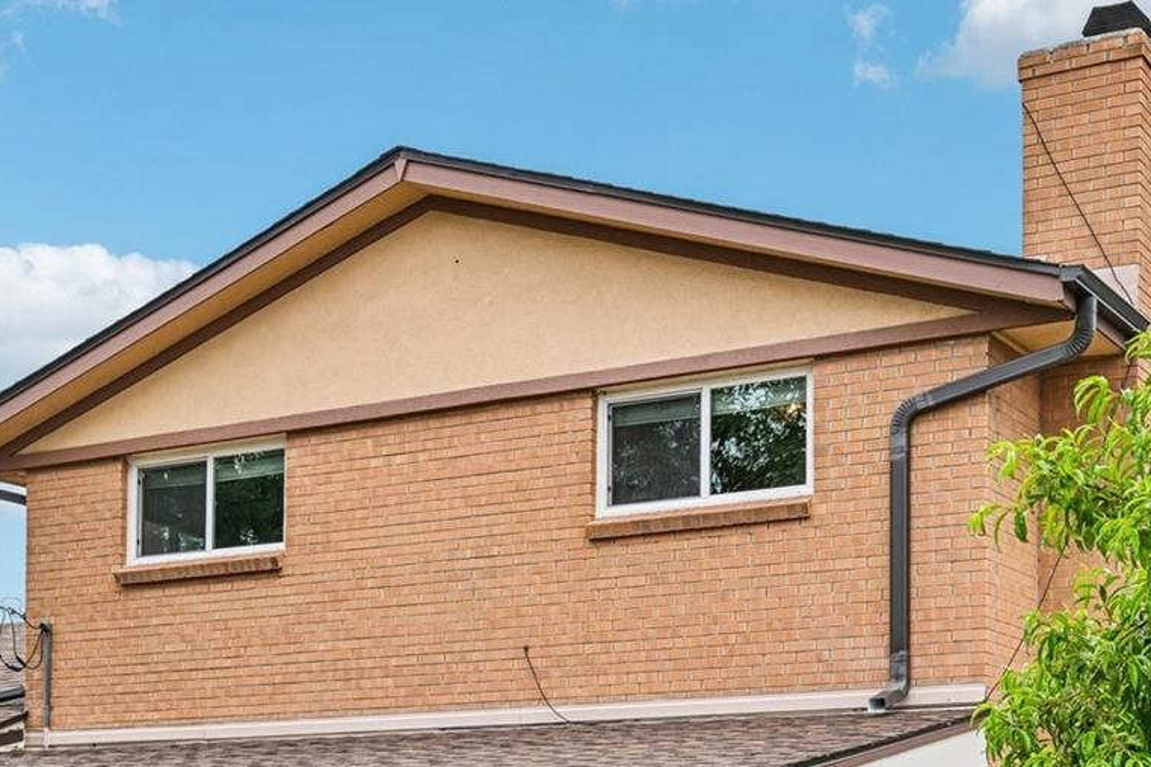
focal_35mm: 63
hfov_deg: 31.5
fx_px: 2014
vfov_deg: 21.1
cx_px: 329
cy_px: 696
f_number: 10
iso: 64
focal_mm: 30
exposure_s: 1/50
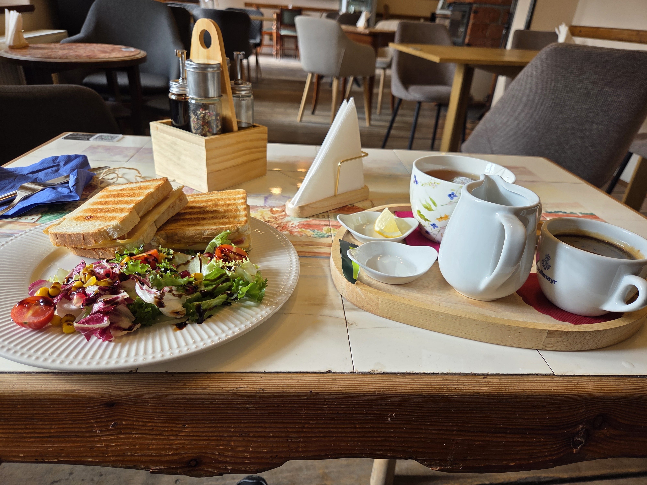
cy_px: 242
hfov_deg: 73.9
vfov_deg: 58.9
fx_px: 430
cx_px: 324
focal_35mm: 23
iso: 32
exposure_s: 1/100
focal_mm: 5.4
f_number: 1.8
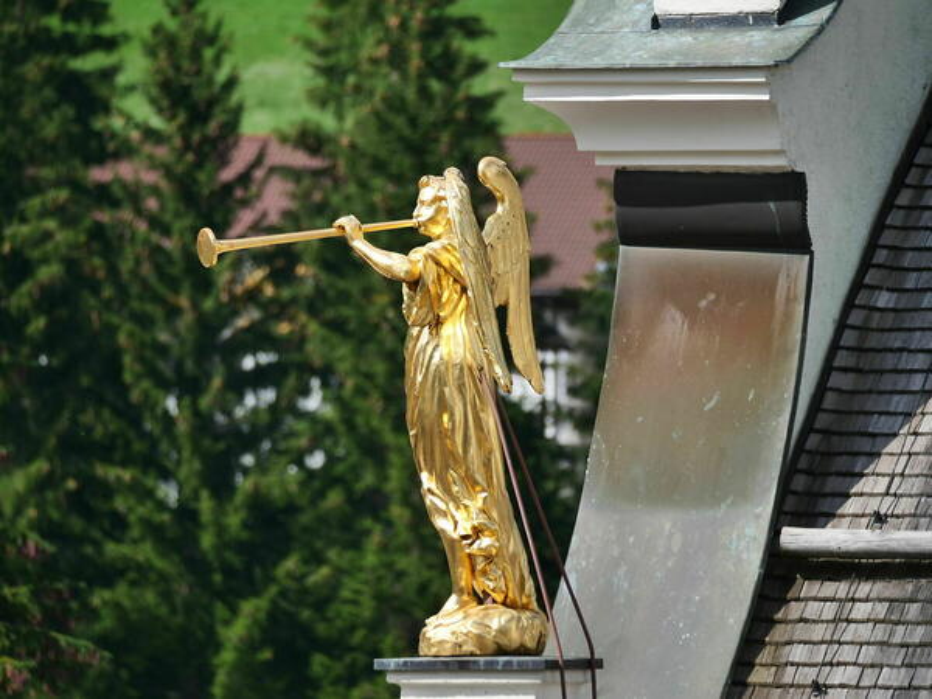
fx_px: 18847
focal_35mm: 700
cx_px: 466
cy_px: 350
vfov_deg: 2.1
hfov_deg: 2.8
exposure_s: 1/400
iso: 100
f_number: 5.9
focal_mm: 350
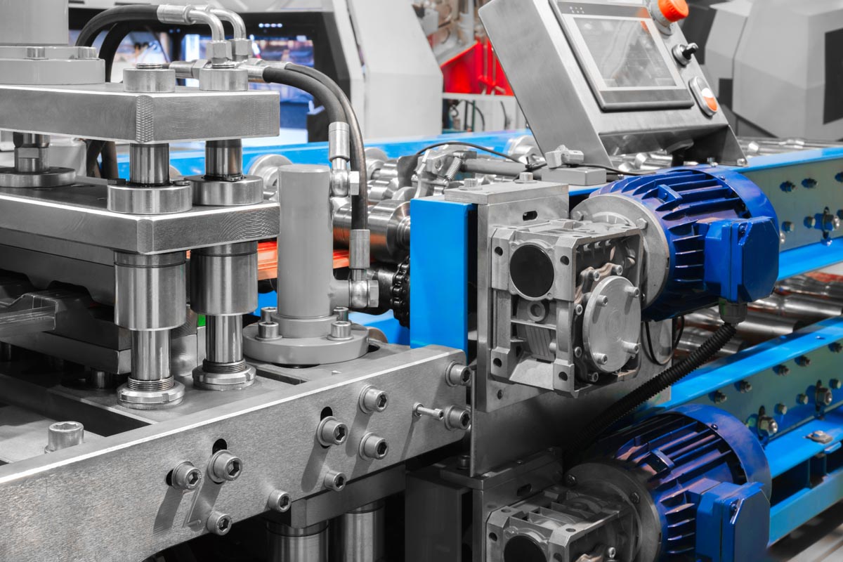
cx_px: 422
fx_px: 1194
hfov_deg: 38.9
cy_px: 281
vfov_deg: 26.5
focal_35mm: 51
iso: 160
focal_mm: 34.3
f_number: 11
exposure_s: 4.5
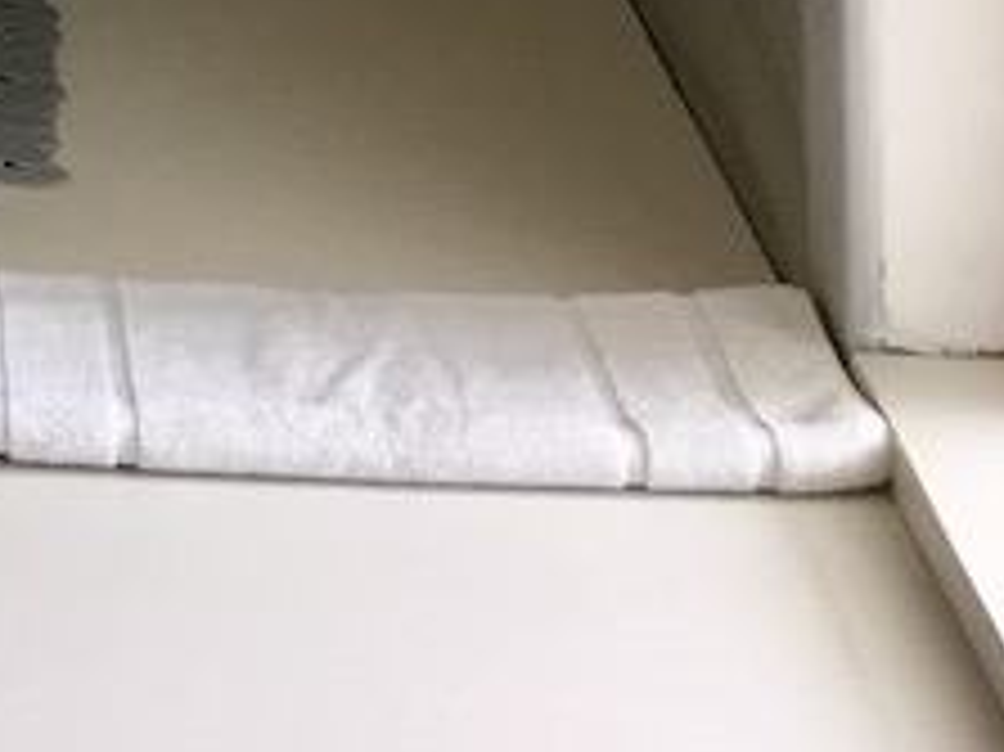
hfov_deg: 13.7
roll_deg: +0.5
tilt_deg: +0.4
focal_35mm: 133
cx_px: -608
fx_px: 3855
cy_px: -1477
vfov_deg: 9.1
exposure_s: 1/100
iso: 40
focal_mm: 4.15
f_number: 2.2
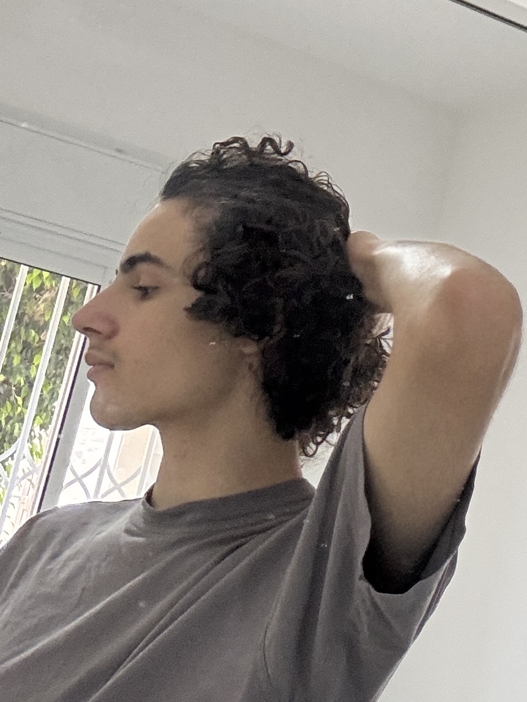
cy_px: 351
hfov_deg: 46.8
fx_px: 609
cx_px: 264
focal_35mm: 30
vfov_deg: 60.0
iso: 200
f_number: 1.9
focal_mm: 2.69
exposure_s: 1/50
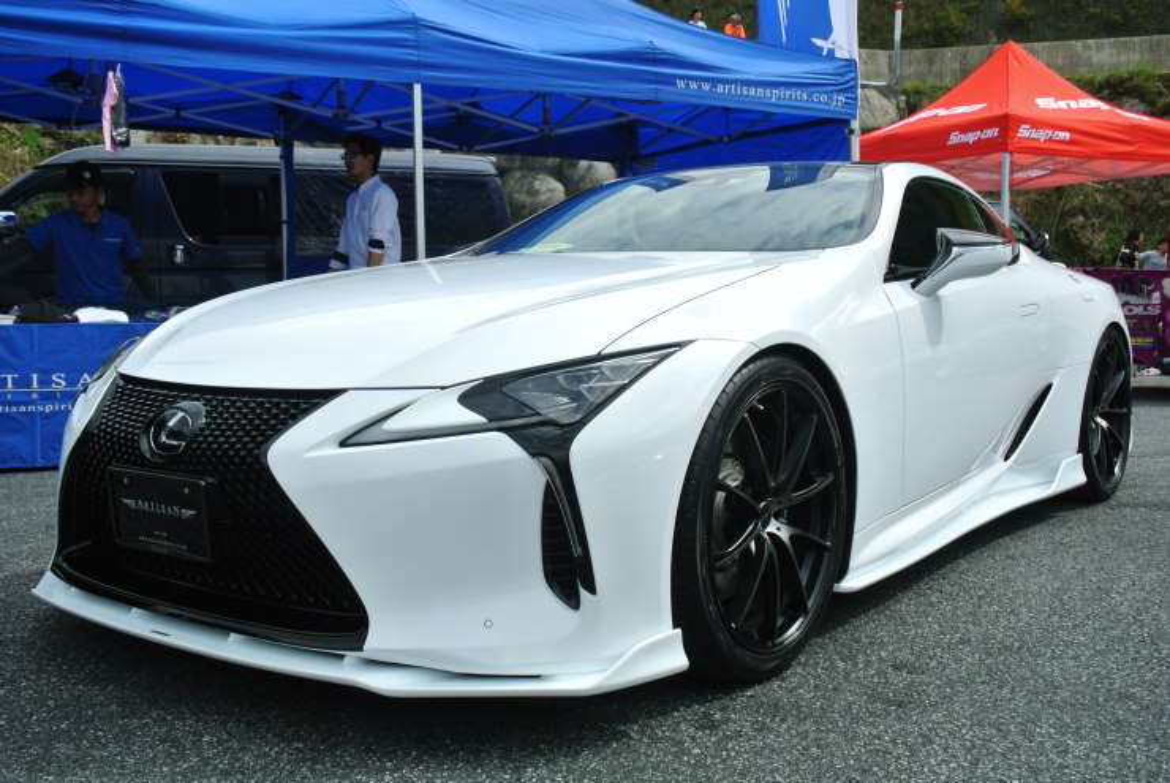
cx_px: 585
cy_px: 392
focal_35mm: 36
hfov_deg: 53.1
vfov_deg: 37.0
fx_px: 1171
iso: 100
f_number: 5
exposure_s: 1/800
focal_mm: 13.7
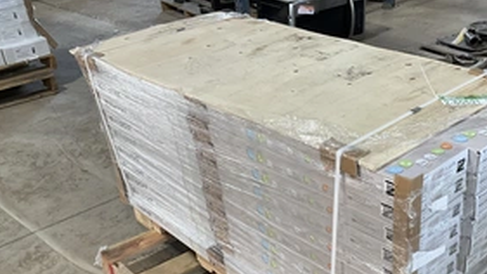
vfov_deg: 26.0
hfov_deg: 44.6
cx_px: 338
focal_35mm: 45
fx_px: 581
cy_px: 219
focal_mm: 3
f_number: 1.8
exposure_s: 1/60
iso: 64
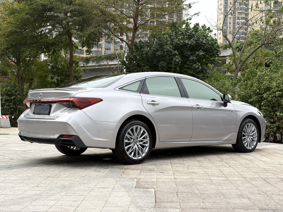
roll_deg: -1.0
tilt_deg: +1.2
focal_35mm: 52
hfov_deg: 36.8
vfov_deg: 28.0
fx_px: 425
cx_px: 142
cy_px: 106
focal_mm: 5.96
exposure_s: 1/1048
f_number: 1.6
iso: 40
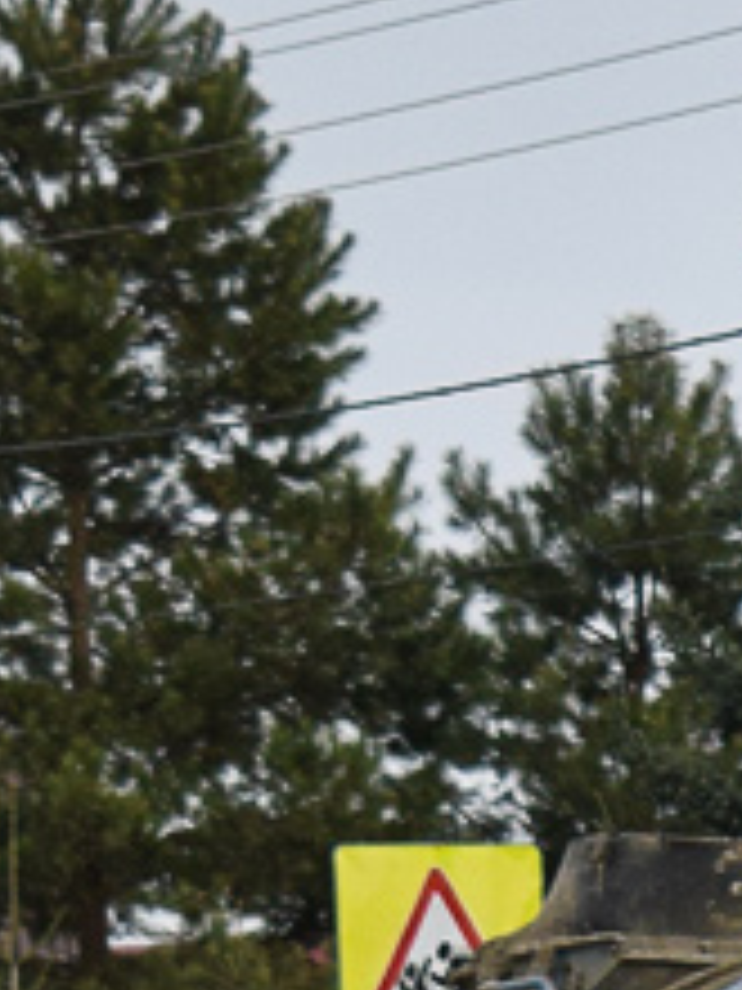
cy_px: 1395
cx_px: 2033
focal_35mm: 377
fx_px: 10775
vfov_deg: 5.2
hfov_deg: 3.9
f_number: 7.1
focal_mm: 48
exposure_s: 1/1250
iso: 400
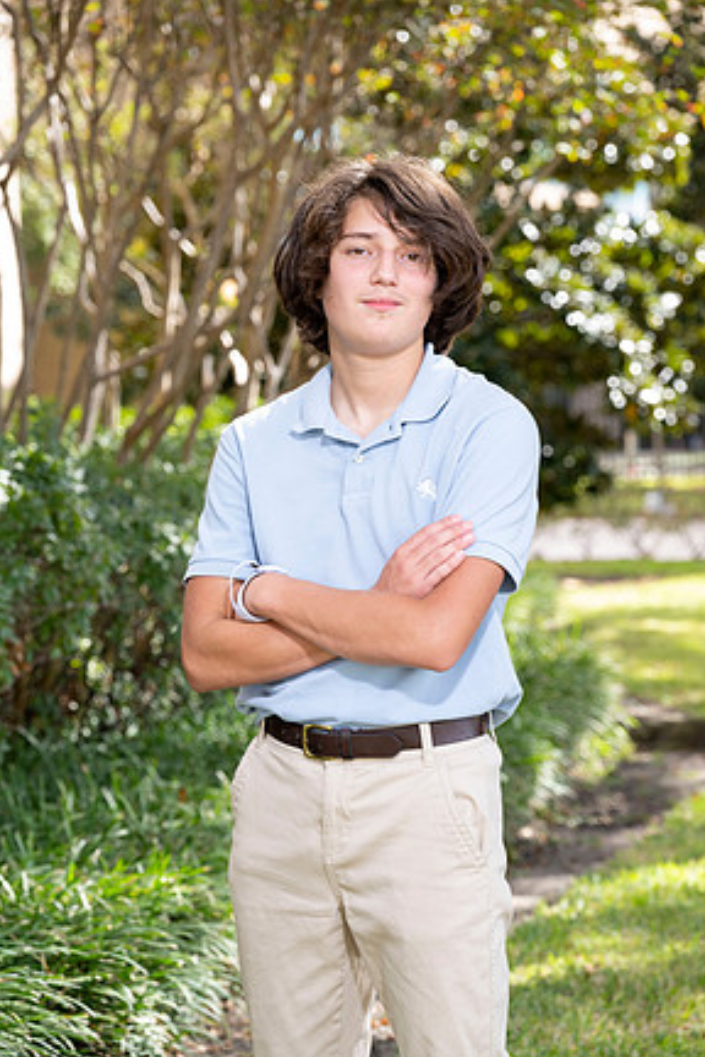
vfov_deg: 16.4
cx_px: 350
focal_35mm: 125
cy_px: 543
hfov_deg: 11.0
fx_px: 3672
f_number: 6.3
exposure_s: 1/160
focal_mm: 120
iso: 400
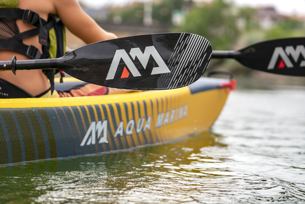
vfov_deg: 13.7
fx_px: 847
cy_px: 93
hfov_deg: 20.4
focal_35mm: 100
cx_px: 125
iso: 250
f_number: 2.8
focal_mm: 70
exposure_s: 1/1250
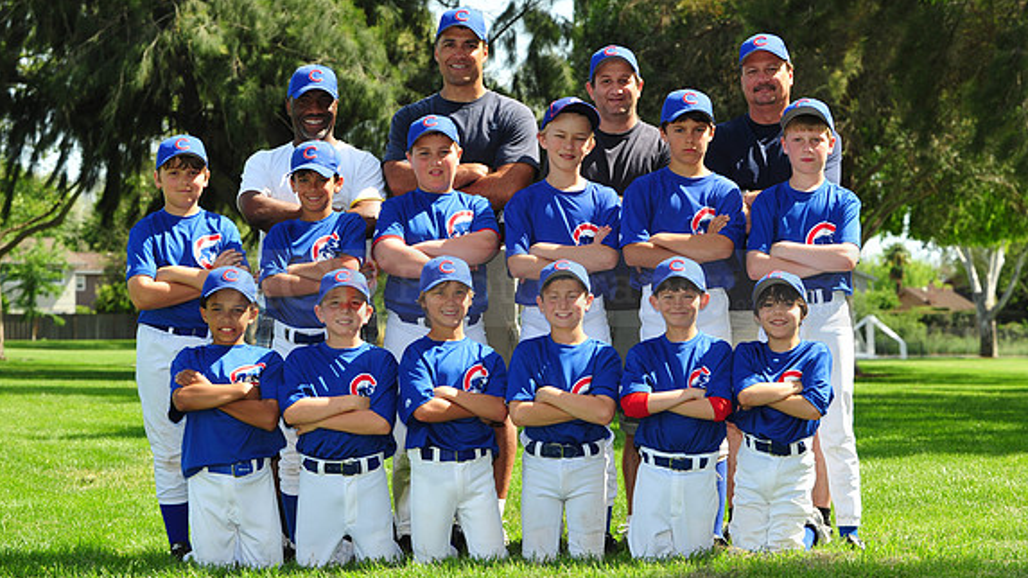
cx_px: 518
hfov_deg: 20.2
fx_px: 2889
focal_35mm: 106
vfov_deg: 11.4
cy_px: 273
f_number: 8
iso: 200
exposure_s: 1/200
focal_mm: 100
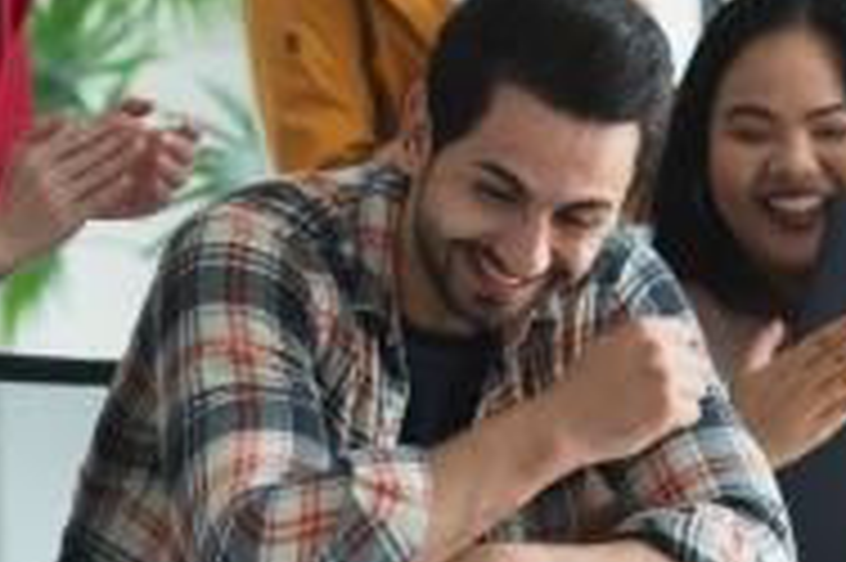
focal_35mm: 181
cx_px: 518
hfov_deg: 11.4
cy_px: 155
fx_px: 4250
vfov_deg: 7.6
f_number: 2.8
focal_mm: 85
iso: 640
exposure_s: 1/125
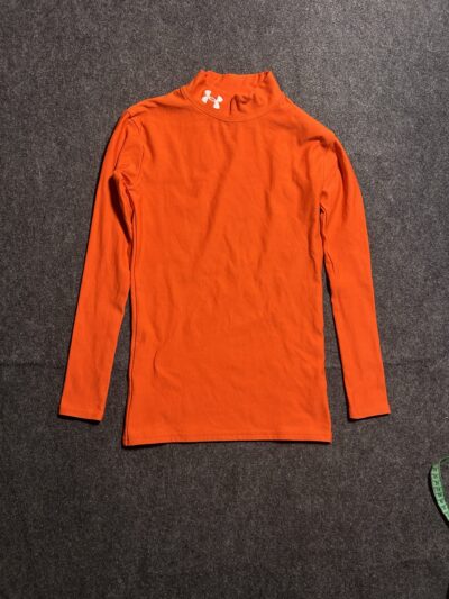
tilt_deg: -63.7
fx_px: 449
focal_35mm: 26
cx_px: 224
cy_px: 300
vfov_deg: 67.3
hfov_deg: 53.1
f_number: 1.5
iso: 160
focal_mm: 5.7
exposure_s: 1/50
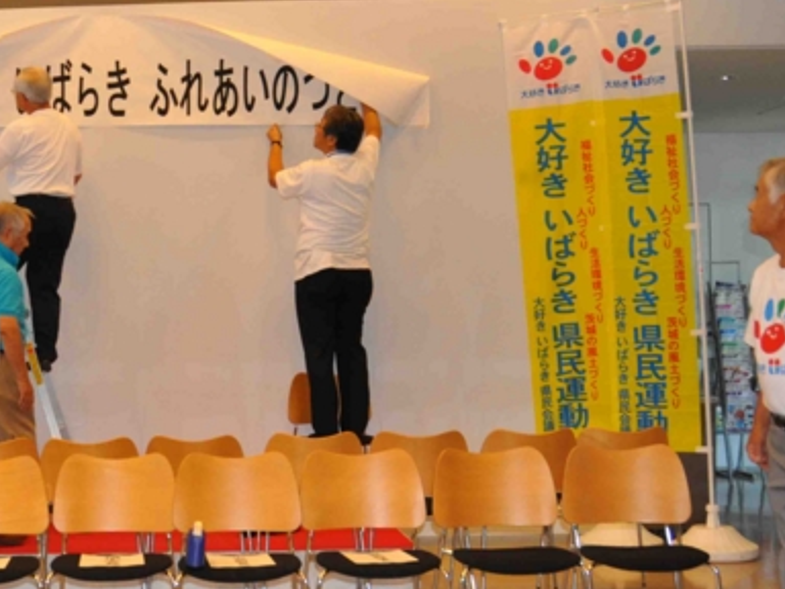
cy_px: 345
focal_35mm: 54
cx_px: 94
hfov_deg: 33.8
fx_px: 1225
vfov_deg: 27.0
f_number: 3.5
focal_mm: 18
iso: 800
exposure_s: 1/60
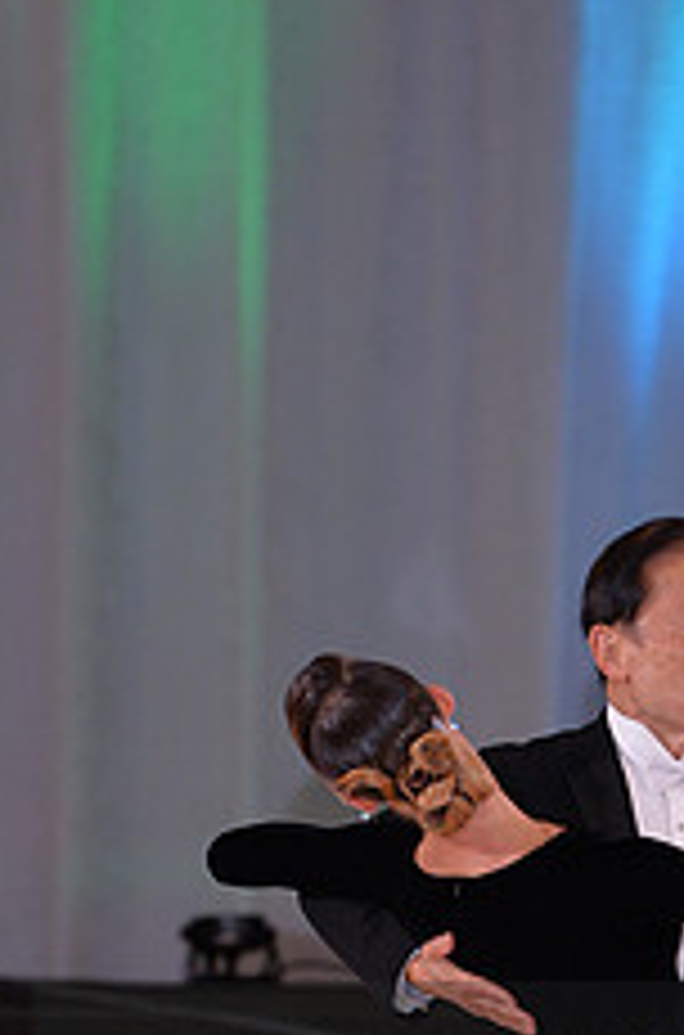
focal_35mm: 505
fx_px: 14479
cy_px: 1134
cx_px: 655
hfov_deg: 2.7
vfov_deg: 4.1
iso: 1600
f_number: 4
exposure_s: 1/250
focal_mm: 200
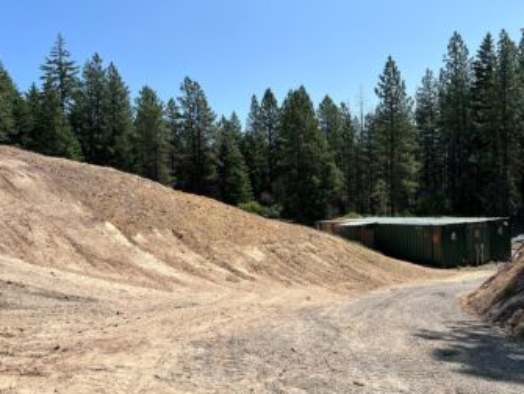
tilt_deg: -0.9
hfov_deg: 58.3
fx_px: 470
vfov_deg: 45.5
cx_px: 267
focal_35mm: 31
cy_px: 211
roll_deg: +2.7
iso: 50
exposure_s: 1/4444
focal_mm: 5.7
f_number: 1.5
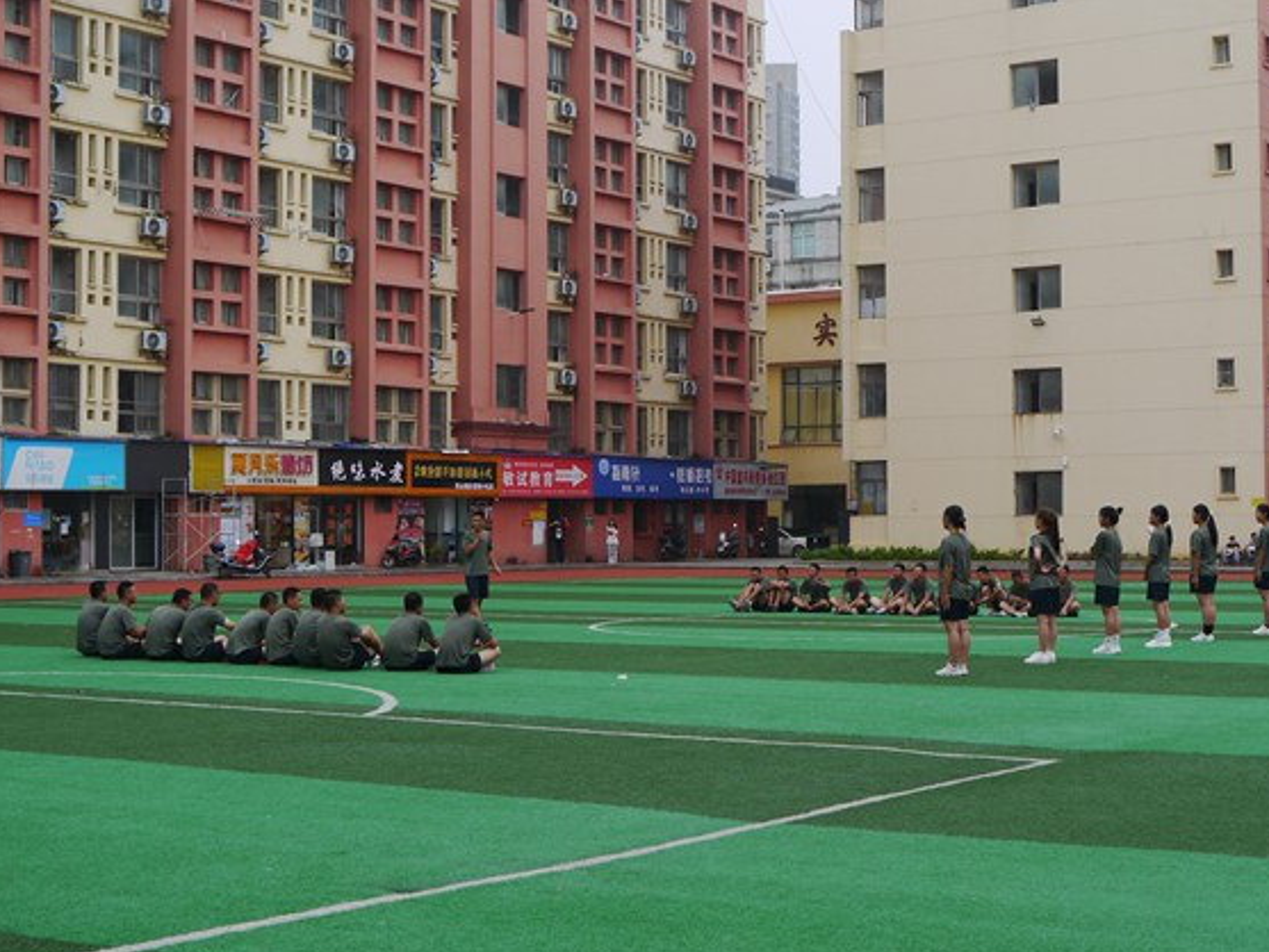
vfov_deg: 24.0
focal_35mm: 61
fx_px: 2237
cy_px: 451
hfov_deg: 31.6
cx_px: 766
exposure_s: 1/250
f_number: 6.3
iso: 160
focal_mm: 25
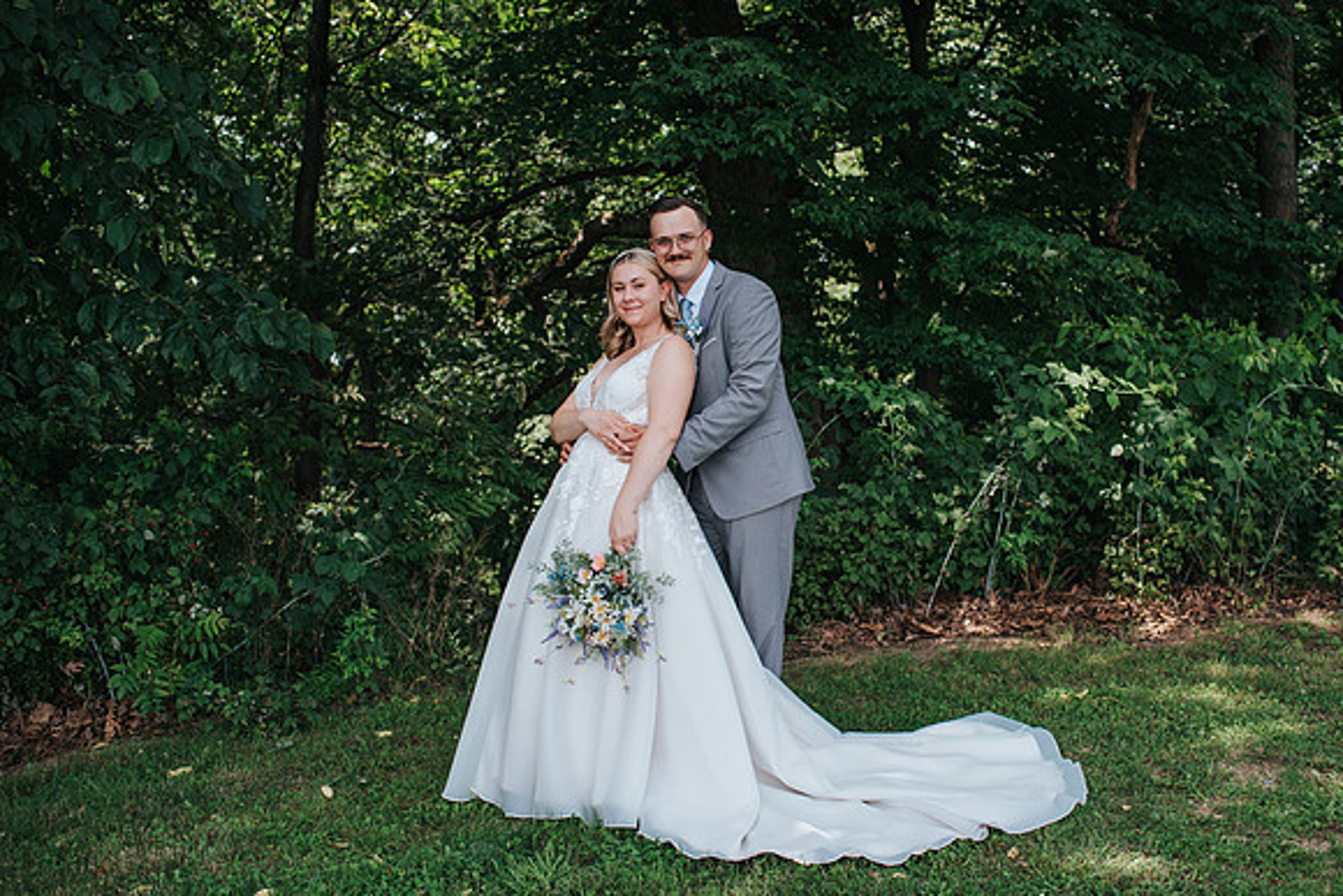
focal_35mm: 39
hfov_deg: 50.0
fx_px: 1437
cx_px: 739
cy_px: 430
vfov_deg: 34.6
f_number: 2.8
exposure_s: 1/500
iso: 125
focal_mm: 35
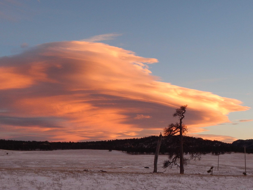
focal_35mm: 59
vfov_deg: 24.8
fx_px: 431
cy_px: 117
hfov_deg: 32.7
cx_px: 131
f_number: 3.6
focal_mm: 7.7
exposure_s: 1/80
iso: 125
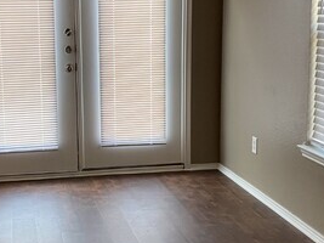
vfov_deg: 22.6
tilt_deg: -9.5
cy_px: 114
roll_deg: +1.4
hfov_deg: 29.5
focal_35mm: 65
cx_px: 95
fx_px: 608
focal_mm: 4.25
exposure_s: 1/60
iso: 125
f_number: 1.8
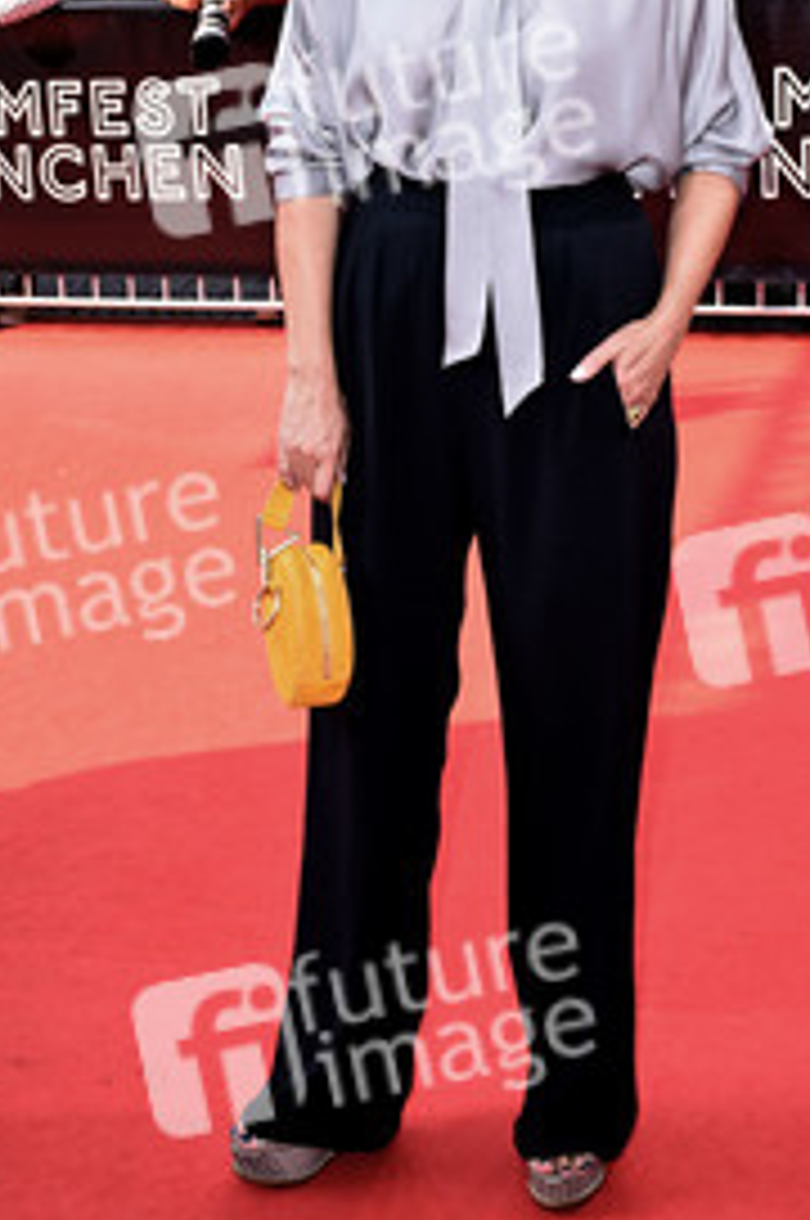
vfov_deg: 33.1
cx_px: 495
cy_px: 356
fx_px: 2021
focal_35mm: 60
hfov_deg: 22.6
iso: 200
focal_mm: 27
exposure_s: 1/160
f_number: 6.3
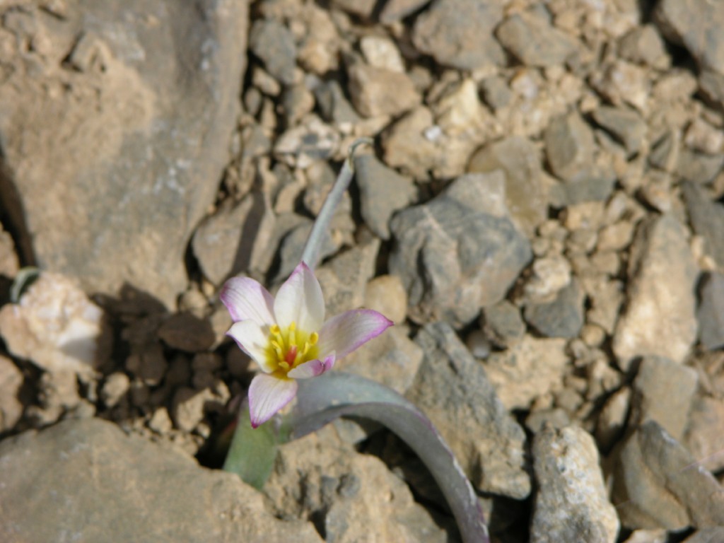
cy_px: 272
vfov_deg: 5.3
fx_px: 5856
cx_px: 362
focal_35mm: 280
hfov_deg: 7.1
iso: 50
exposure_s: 1/386
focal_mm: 71.2
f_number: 5.9
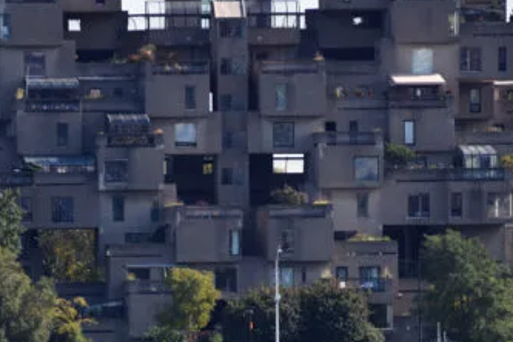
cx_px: 196
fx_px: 8478
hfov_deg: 3.5
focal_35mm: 595
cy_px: 199
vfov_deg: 2.3
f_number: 5.6
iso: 400
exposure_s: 1/1250
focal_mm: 220
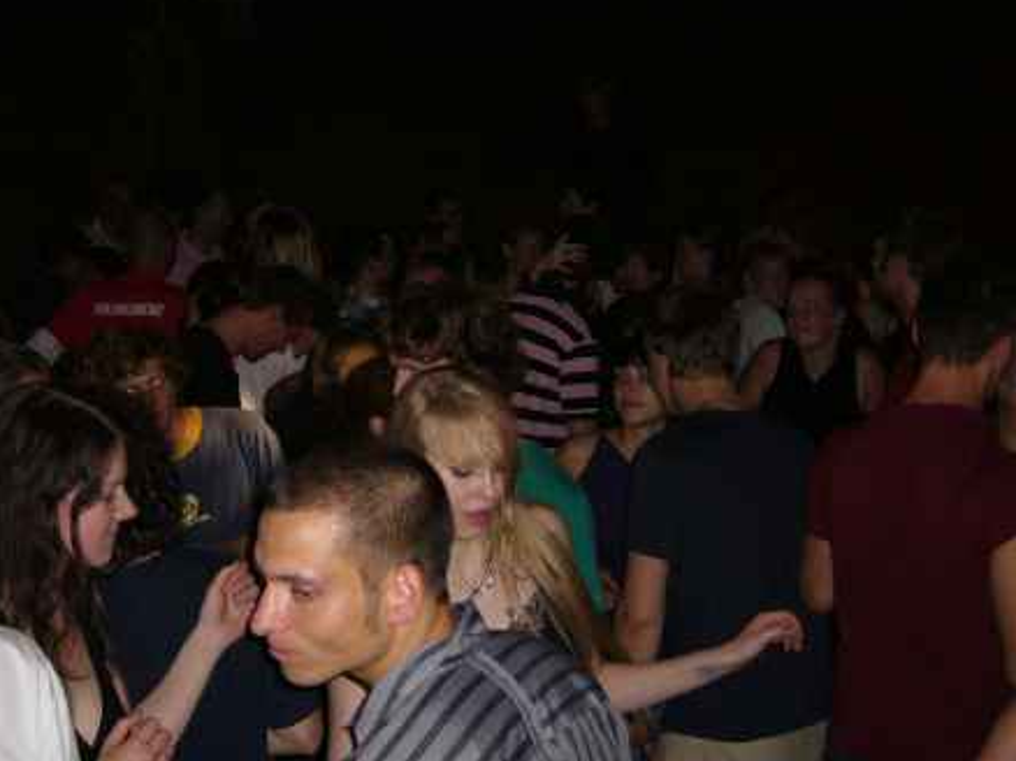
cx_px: 383
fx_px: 1643
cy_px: 333
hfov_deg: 34.2
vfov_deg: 26.1
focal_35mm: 56
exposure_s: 1/60
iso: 200
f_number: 2.8
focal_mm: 5.8
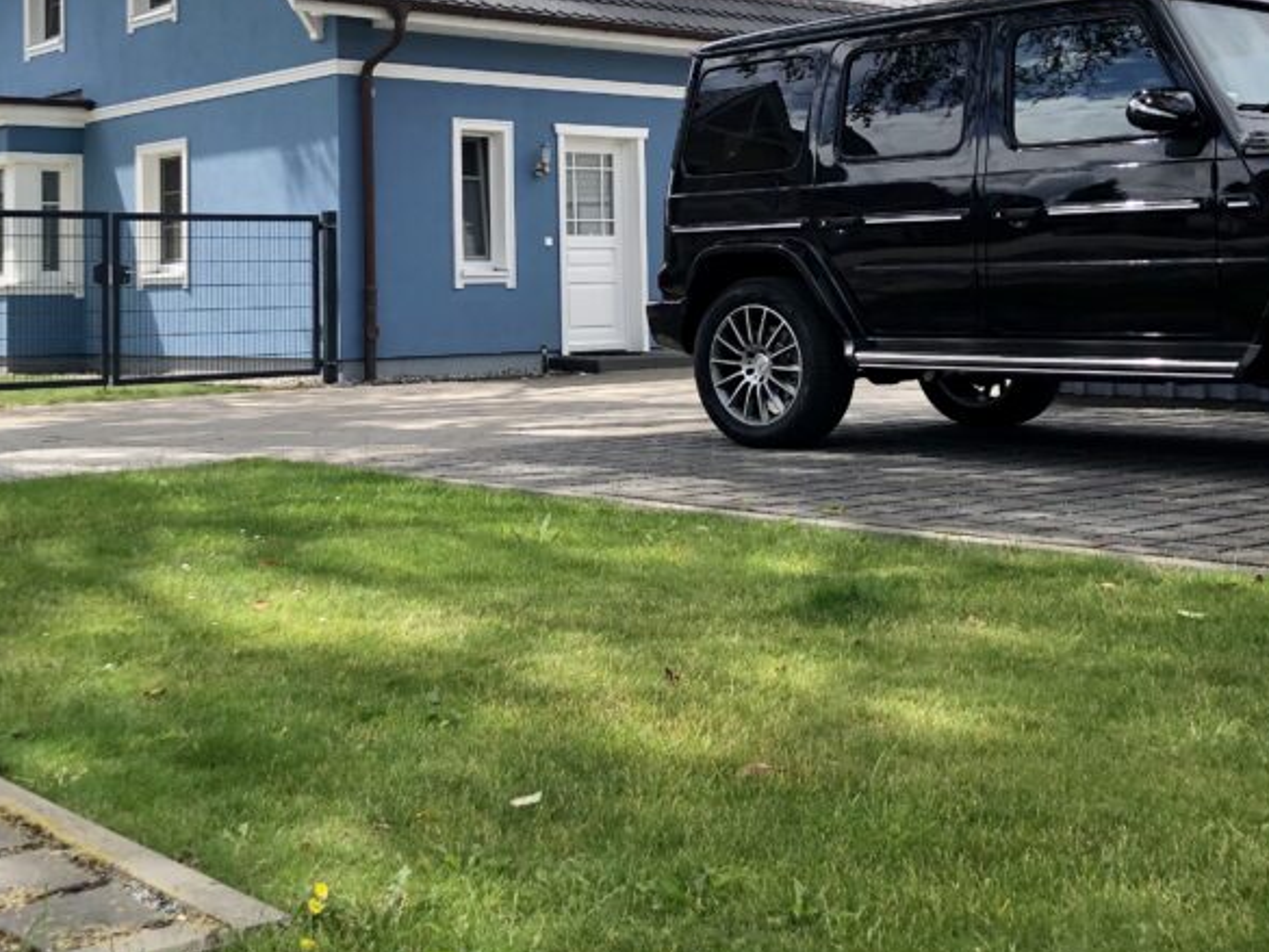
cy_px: 219
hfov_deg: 38.7
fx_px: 1797
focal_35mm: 49
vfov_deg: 29.2
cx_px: 501
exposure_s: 1/1656
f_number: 1.8
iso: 20
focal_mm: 4
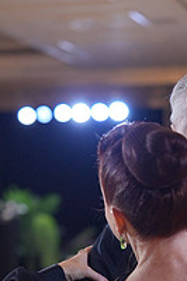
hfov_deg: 9.4
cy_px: 357
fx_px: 1132
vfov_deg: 13.7
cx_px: 143
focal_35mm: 145
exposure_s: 1/500
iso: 1250
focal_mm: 50
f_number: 2
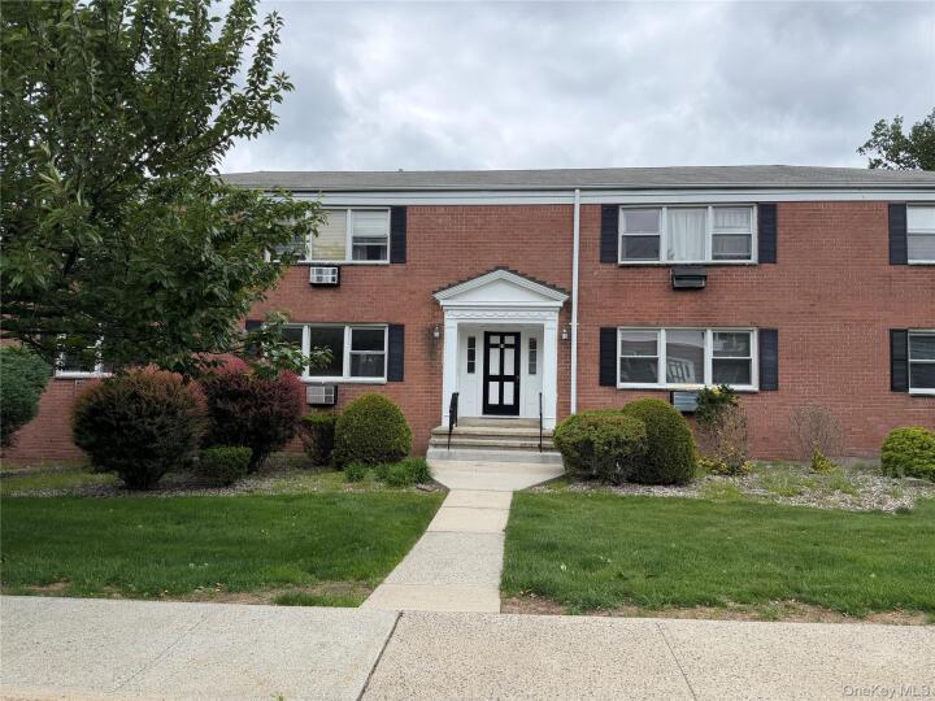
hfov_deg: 71.6
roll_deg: -0.5
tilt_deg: +3.6
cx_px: 468
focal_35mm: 24
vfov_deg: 56.8
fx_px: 648
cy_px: 350
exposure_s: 1/3584
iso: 100
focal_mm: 6.76
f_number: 1.78
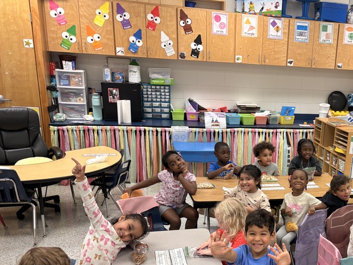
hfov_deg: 41.7
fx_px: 438
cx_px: 289
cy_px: 205
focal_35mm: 43
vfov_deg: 32.8
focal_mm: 5.96
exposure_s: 1/60
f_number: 1.6
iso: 64
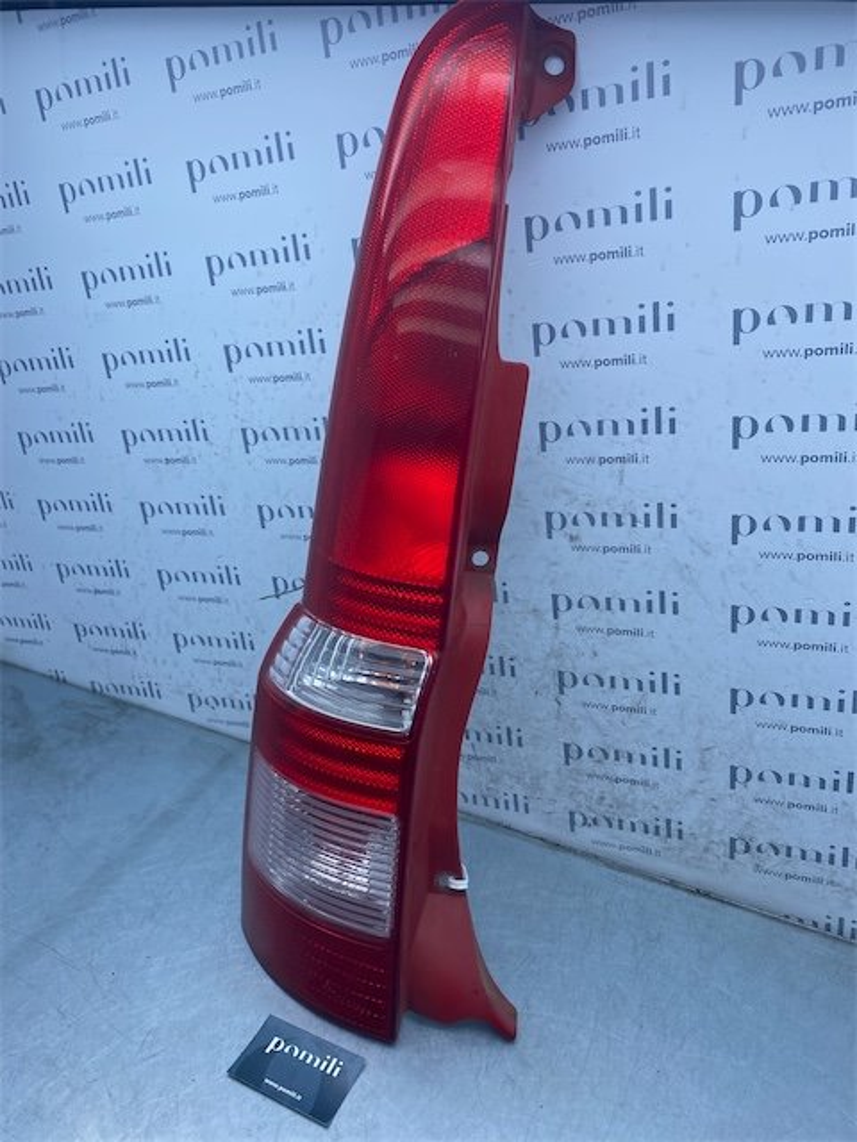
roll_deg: -2.5
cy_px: 571
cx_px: 428
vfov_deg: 67.3
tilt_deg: -26.8
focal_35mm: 26
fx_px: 858
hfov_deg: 53.1
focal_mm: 4.25
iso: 32
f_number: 1.8
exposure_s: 1/1135
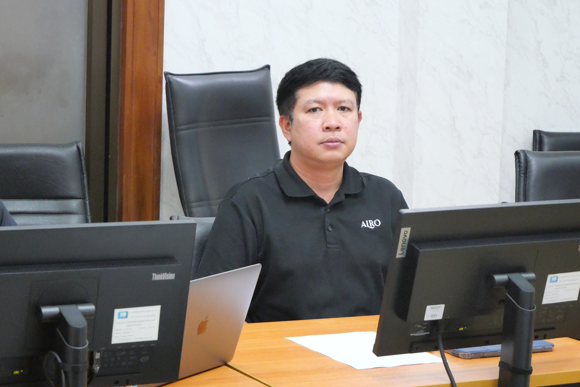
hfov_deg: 19.8
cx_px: 290
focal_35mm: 103
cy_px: 194
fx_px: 1660
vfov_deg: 13.3
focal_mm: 50
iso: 6400
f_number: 5.6
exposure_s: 1/60
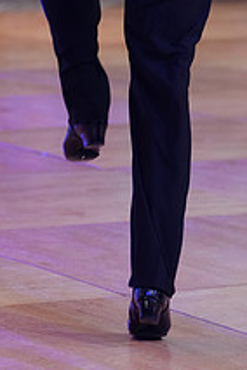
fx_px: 2943
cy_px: -73
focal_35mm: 286
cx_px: -46
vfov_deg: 7.1
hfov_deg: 4.8
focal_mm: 105
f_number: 2.8
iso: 1600
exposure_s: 1/320
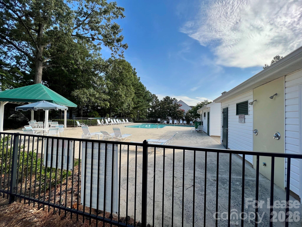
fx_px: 113
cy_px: 114
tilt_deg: +0.6
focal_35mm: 13
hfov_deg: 106.2
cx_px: 151
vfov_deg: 89.9
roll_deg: -1.9
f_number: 1.8
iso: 32
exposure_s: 1/1325
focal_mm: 1.57
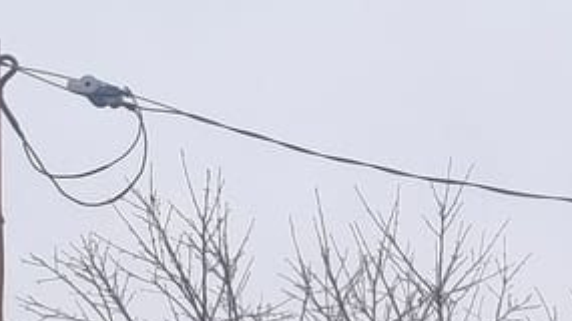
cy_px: 1055
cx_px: 1188
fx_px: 2896
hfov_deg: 10.3
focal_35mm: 191
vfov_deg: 5.8
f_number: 1.8
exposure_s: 1/3384
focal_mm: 5.4
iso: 50
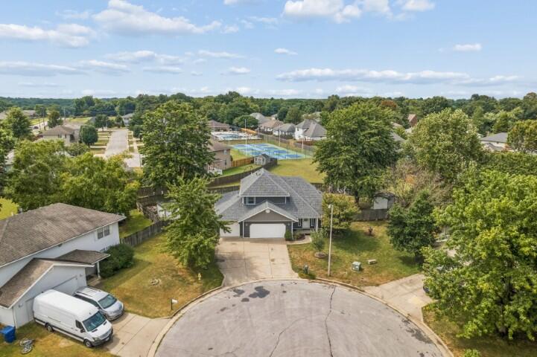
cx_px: 268
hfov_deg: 78.6
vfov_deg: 57.2
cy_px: 178
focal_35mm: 22
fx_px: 328
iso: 100
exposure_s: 1/120
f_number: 2.8
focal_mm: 8.4
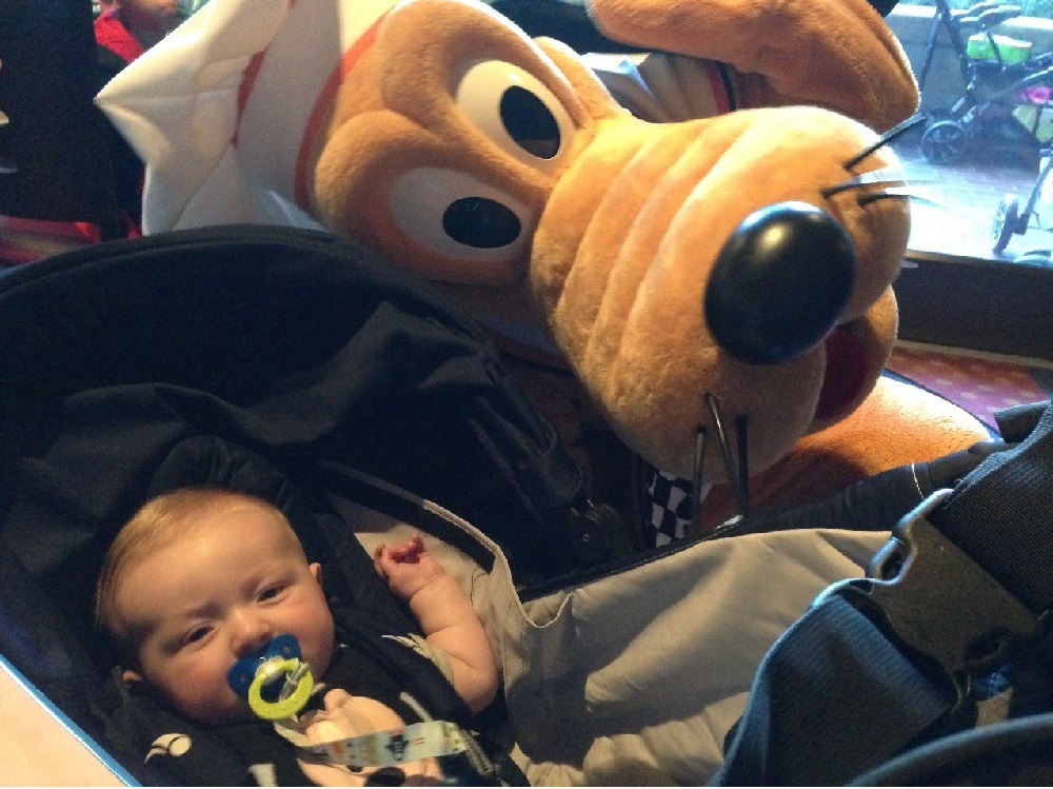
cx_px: 526
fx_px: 1003
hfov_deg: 55.4
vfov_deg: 42.9
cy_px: 394
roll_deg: -2.8
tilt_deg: -28.5
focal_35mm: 33
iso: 640
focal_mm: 4.12
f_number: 2.4
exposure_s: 1/15
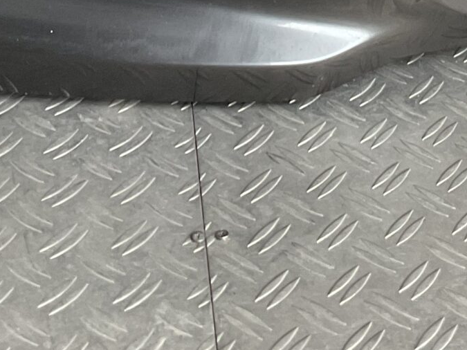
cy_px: -251
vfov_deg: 12.5
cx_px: 329
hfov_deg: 17.8
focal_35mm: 110
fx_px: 1484
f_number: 1.8
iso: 50
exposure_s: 1/60
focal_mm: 3
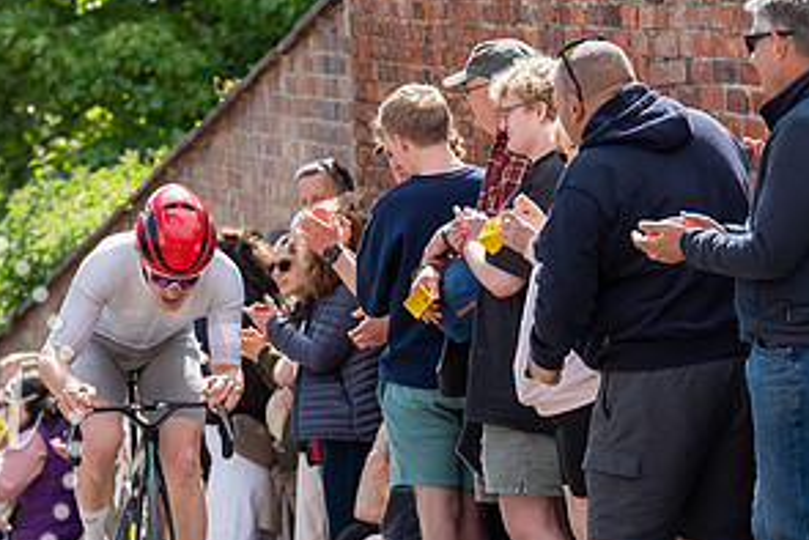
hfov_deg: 7.3
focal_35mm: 281
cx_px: 252
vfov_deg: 4.9
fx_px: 6317
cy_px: 281
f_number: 5
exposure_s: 1/1000
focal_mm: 143
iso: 500
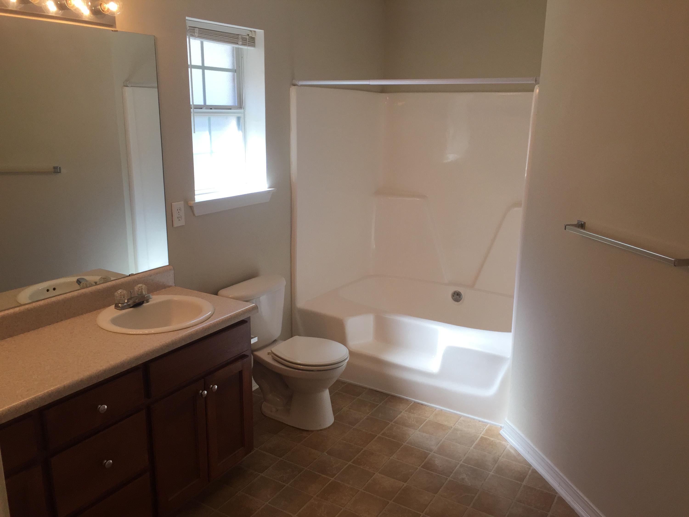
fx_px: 577
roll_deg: -0.9
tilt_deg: -14.9
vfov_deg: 48.2
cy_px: 258
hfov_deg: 61.7
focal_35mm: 29
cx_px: 344
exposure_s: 1/120
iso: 50
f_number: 2.2
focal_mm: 4.15
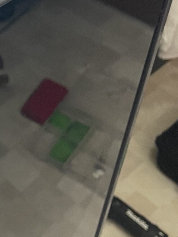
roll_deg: +4.0
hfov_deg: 15.2
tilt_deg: -34.7
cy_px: -35
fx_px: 596
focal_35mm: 87
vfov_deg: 21.2
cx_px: -117
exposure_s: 1/84
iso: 125
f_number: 1.6
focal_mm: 4.2
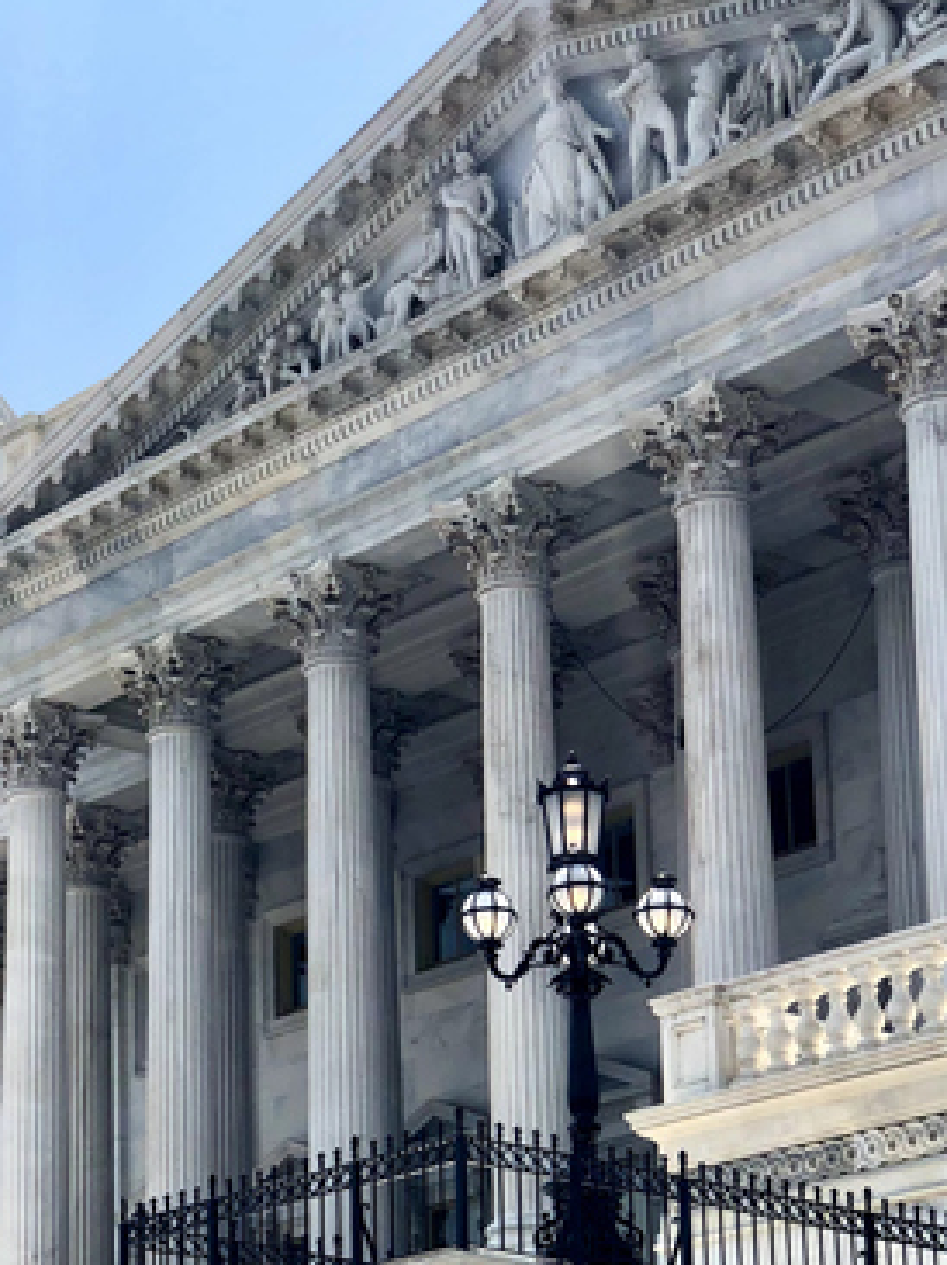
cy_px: 983
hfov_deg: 15.1
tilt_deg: +16.8
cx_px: 97
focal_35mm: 97
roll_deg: -0.7
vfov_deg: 20.1
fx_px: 3542
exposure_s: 1/1333
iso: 16
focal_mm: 6
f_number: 2.4
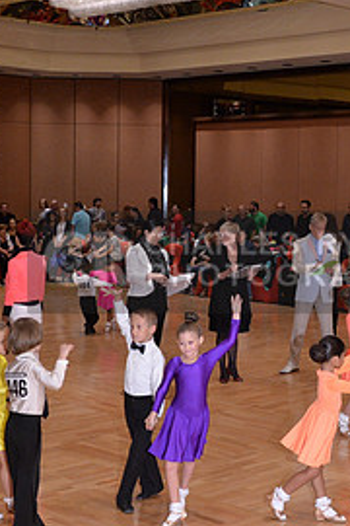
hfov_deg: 18.6
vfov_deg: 27.7
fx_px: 1065
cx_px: 239
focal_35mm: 73
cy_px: 262
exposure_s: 1/250
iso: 2000
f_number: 5
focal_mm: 34
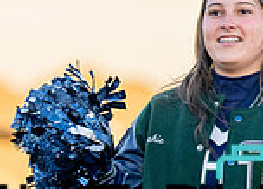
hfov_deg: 2.8
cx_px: 217
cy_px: 170
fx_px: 5408
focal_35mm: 723
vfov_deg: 2.0
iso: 500
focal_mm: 155
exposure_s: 1/1250
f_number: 2.8
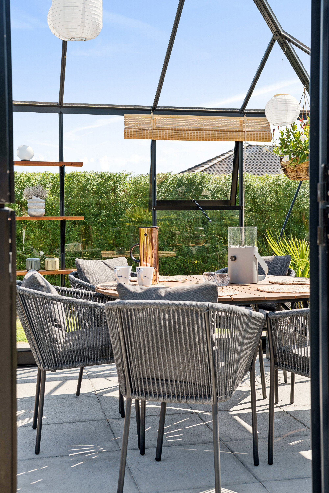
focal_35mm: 45
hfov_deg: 29.9
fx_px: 617
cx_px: 164
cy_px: 246
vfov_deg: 43.6
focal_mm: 45
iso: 160
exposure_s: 1/320
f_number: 7.1
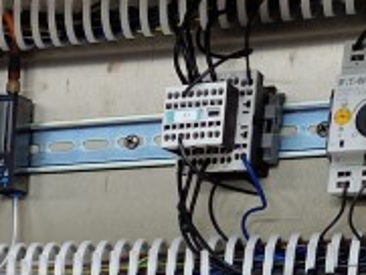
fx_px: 1375
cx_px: -299
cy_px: 597
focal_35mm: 130
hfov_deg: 13.5
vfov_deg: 10.3
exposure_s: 1/232
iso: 50
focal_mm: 5.4
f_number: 1.8
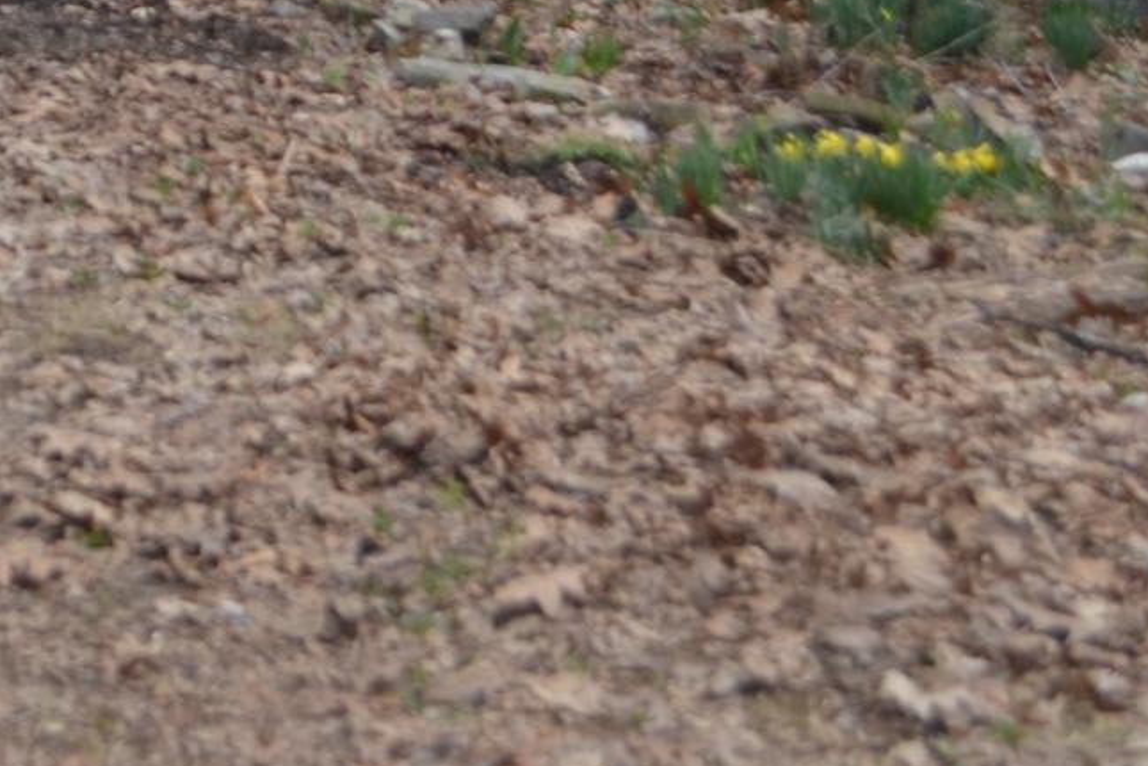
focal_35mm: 114
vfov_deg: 11.5
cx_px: -258
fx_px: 3635
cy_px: -410
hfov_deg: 17.1
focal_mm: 24
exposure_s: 1/200
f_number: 5
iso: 100
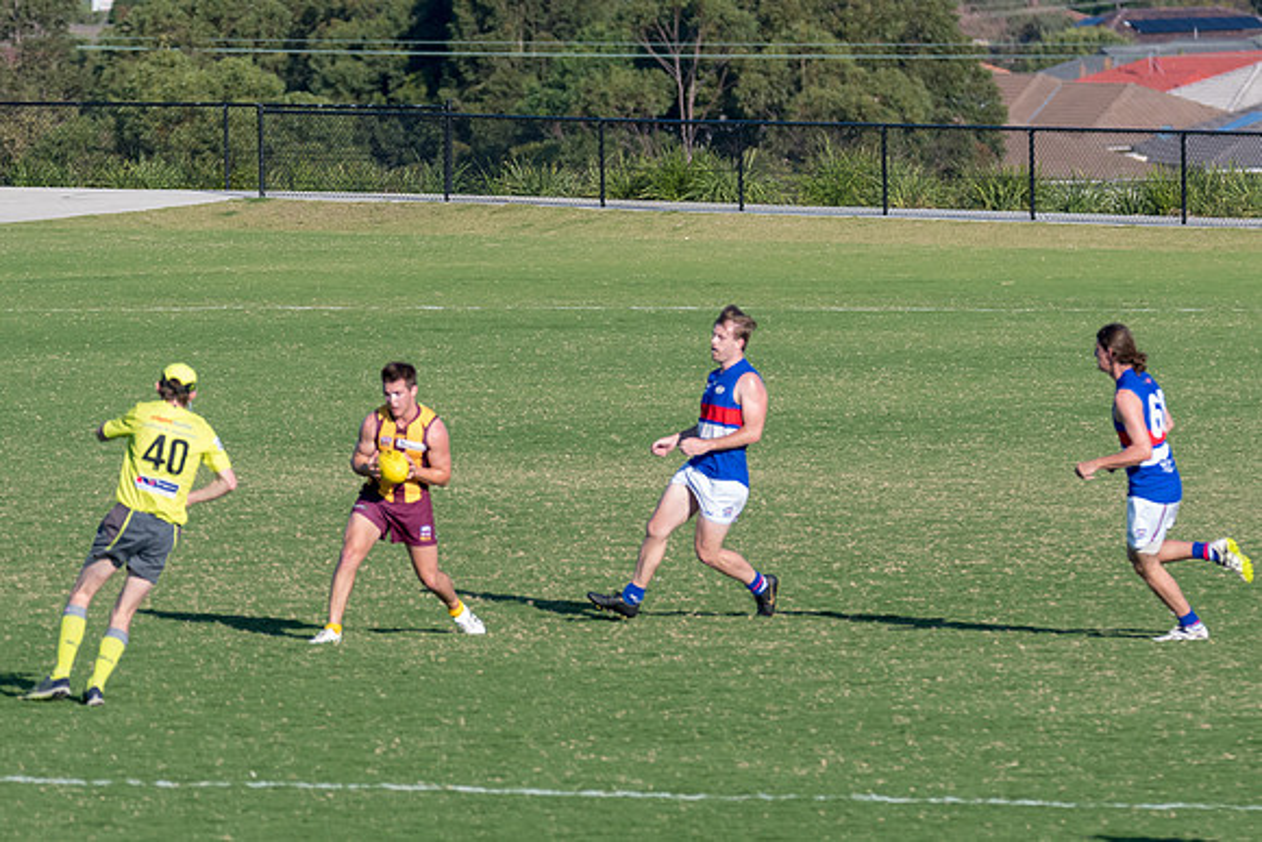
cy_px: 375
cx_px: 636
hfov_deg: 4.4
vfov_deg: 2.9
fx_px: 16456
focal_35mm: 469
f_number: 7.1
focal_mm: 280
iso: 800
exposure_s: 1/2000
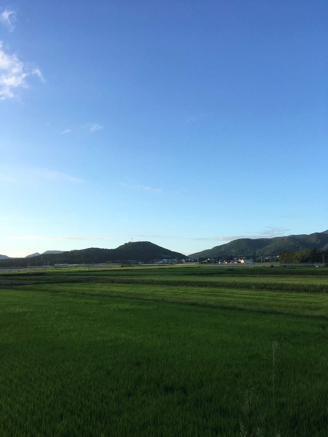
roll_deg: +1.4
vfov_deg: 61.7
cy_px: 218
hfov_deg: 48.2
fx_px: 366
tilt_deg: +6.0
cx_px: 164
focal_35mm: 29
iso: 25
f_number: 2.2
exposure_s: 1/635
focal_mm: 4.15
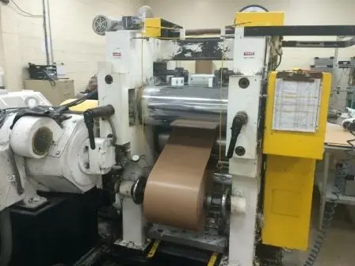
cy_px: 133
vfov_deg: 48.2
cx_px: 178
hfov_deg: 61.7
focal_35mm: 29
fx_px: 297
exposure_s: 1/30
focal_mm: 4.15
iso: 100
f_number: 2.2
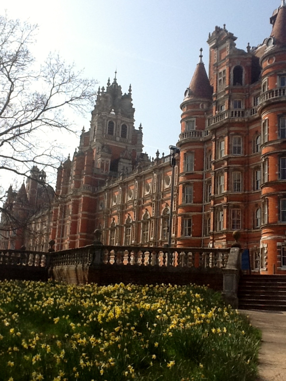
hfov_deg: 44.2
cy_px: 190
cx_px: 143
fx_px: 353
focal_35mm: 32
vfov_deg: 56.8
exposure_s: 1/1274
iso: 80
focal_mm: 2.03
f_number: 2.4
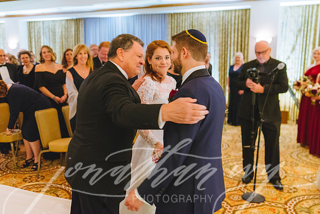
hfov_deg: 54.4
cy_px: 107
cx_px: 160
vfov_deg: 37.9
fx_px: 311
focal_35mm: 35
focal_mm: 35
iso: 4000
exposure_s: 1/100
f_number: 2.5
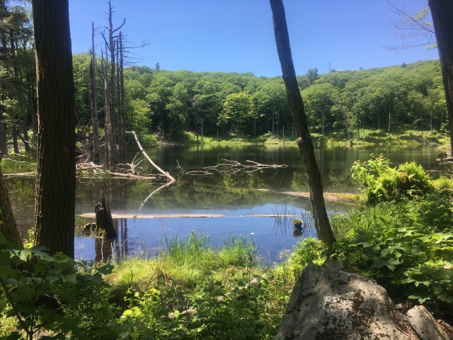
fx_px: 380
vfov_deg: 48.2
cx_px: 226
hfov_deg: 61.7
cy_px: 170
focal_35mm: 29
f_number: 2.2
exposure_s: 1/651
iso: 25
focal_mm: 4.15
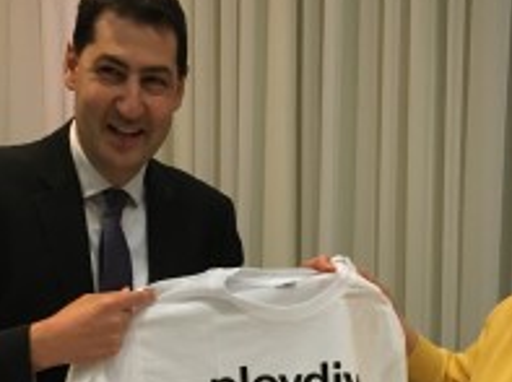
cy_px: 330
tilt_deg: -2.5
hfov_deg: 32.8
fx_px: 871
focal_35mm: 59
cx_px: 265
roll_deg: -0.8
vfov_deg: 24.2
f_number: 2.2
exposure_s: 1/25
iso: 200
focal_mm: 4.15
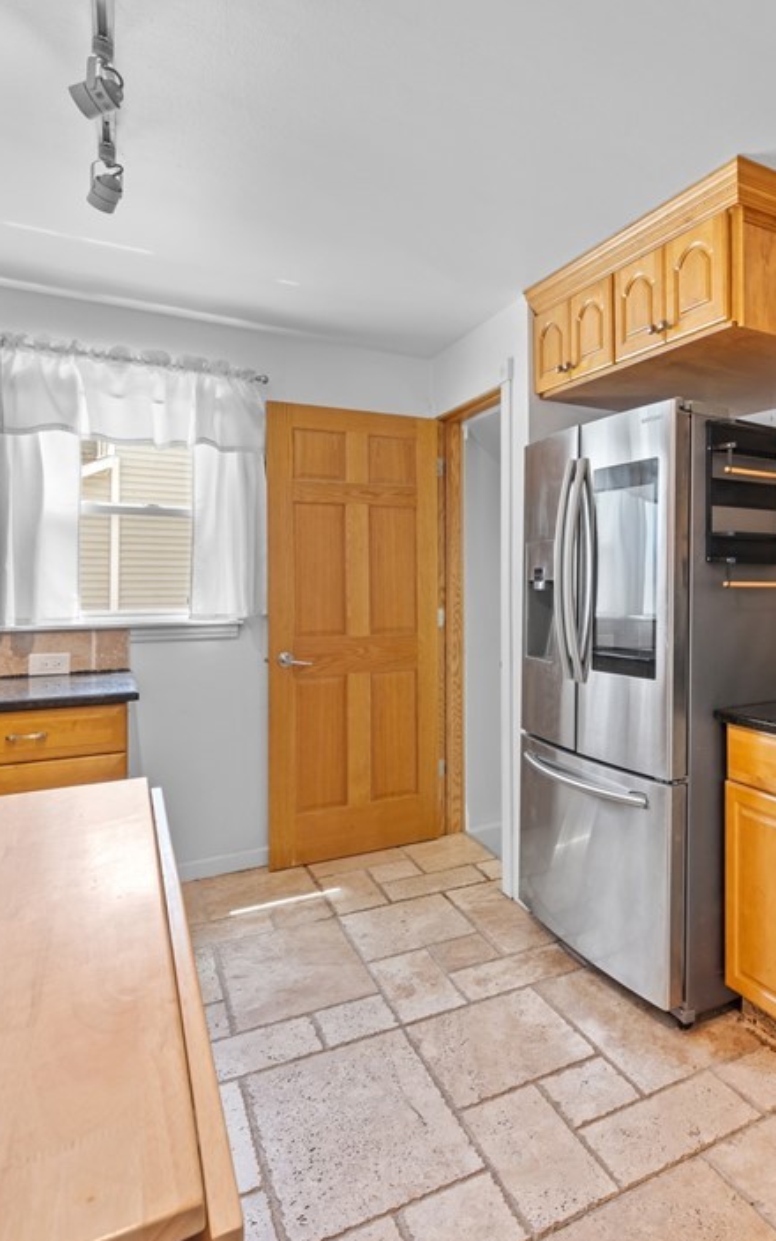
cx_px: 623
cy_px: 607
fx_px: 744
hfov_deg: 51.6
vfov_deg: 79.6
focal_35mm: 22
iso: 250
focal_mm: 14
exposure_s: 1/2.5
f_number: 9
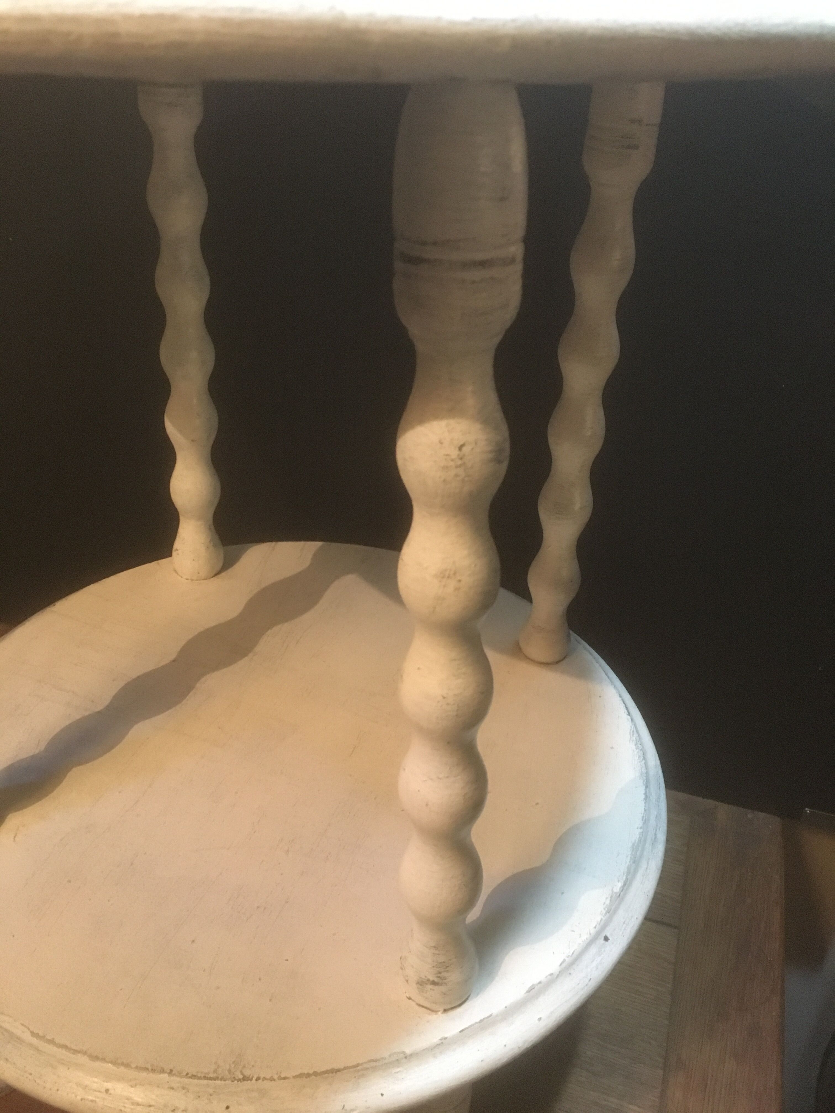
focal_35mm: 29
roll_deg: -2.7
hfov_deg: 48.2
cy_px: 556
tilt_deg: -31.5
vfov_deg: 61.7
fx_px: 933
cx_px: 418
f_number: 2.2
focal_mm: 4.15
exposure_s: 1/17
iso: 320
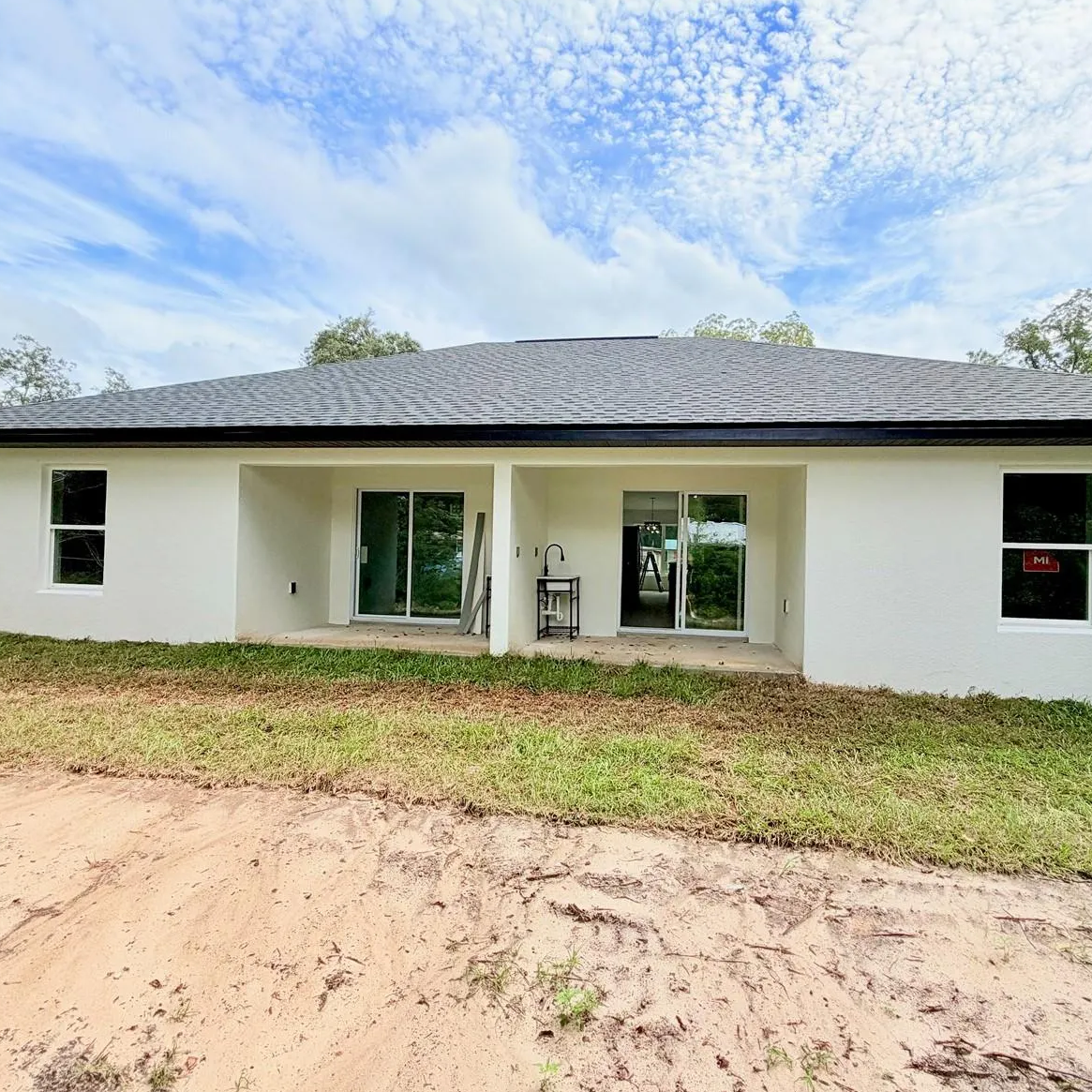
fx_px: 607
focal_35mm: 17
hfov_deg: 83.8
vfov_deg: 84.0
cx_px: 591
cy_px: 543
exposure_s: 1/770
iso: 25
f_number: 2.2
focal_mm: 2.22
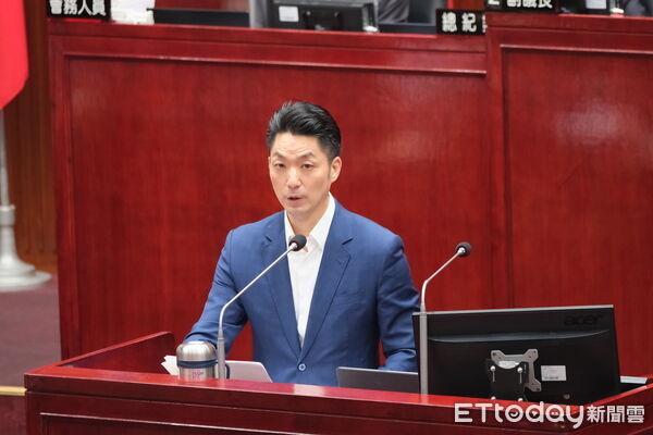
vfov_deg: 7.7
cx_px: 326
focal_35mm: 179
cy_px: 218
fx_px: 3247
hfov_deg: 11.5
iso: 1600
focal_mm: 119.2
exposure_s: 1/250
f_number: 2.8
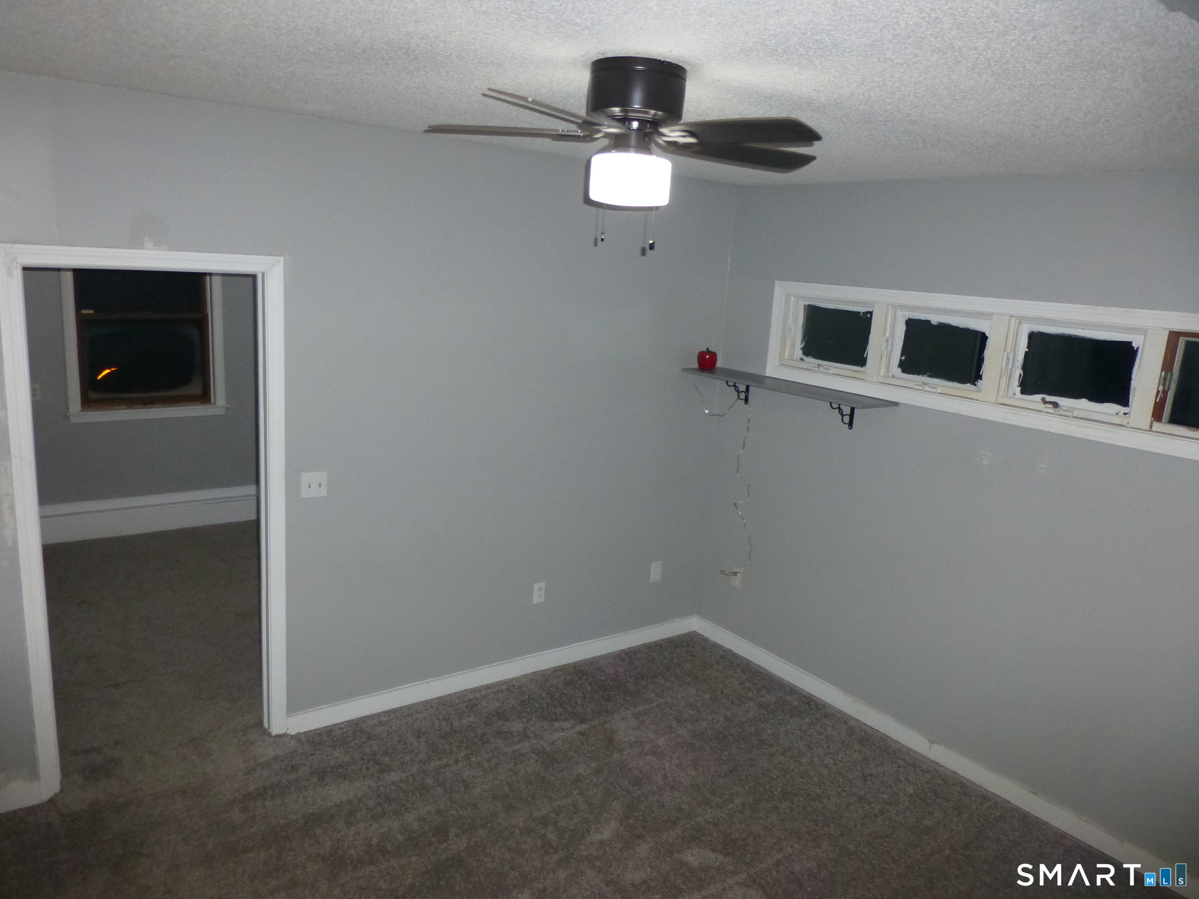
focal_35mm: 24
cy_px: 450
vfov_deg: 56.8
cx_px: 600
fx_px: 831
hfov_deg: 71.6
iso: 320
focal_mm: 4.3
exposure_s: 1/60
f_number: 3.3
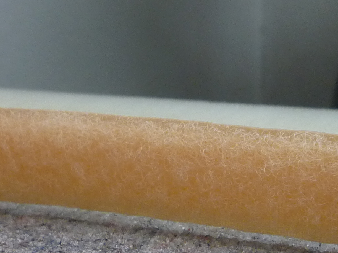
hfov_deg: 25.3
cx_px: 169
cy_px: 190
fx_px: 752
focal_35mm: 77
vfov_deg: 19.0
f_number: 2.8
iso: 200
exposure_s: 1/30
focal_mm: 4.5
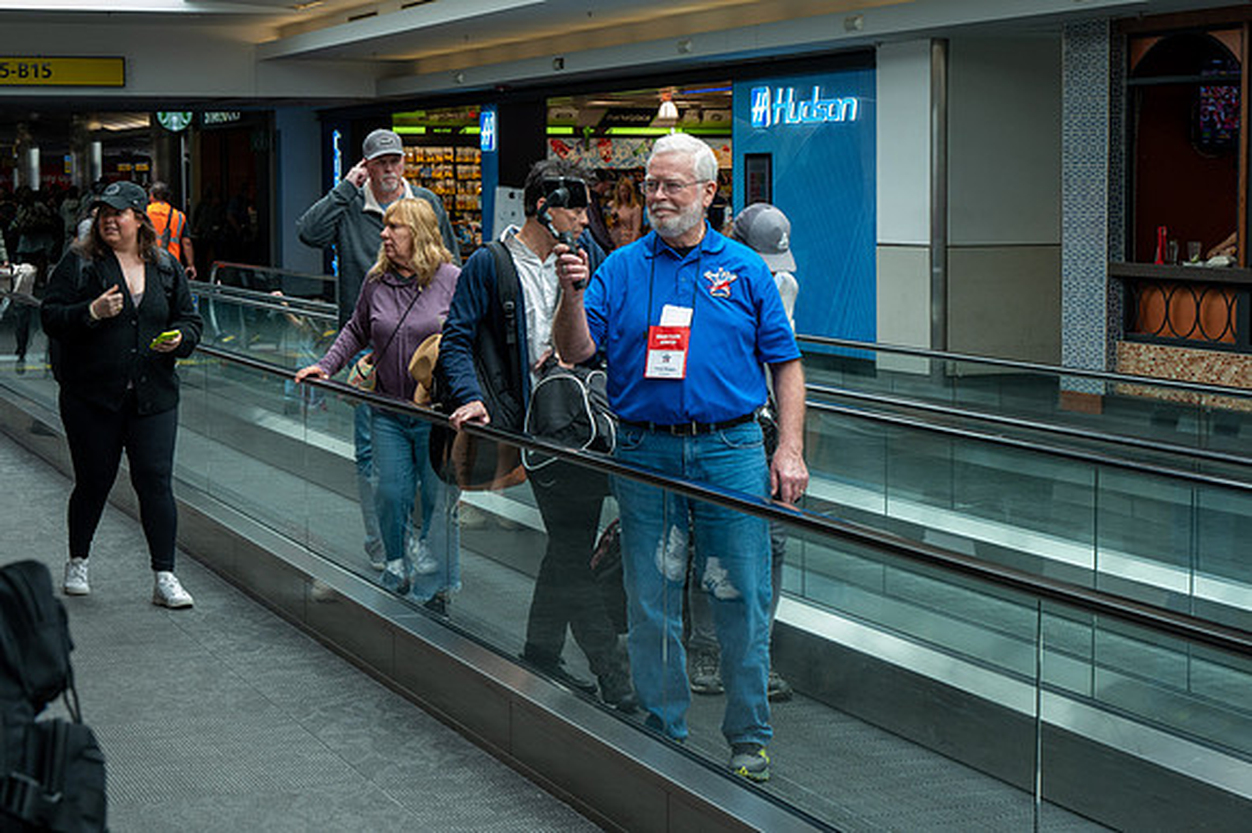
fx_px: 2433
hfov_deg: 28.9
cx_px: 626
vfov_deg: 19.4
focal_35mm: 70
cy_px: 416
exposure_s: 1/80
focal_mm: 70
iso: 1600
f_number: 11
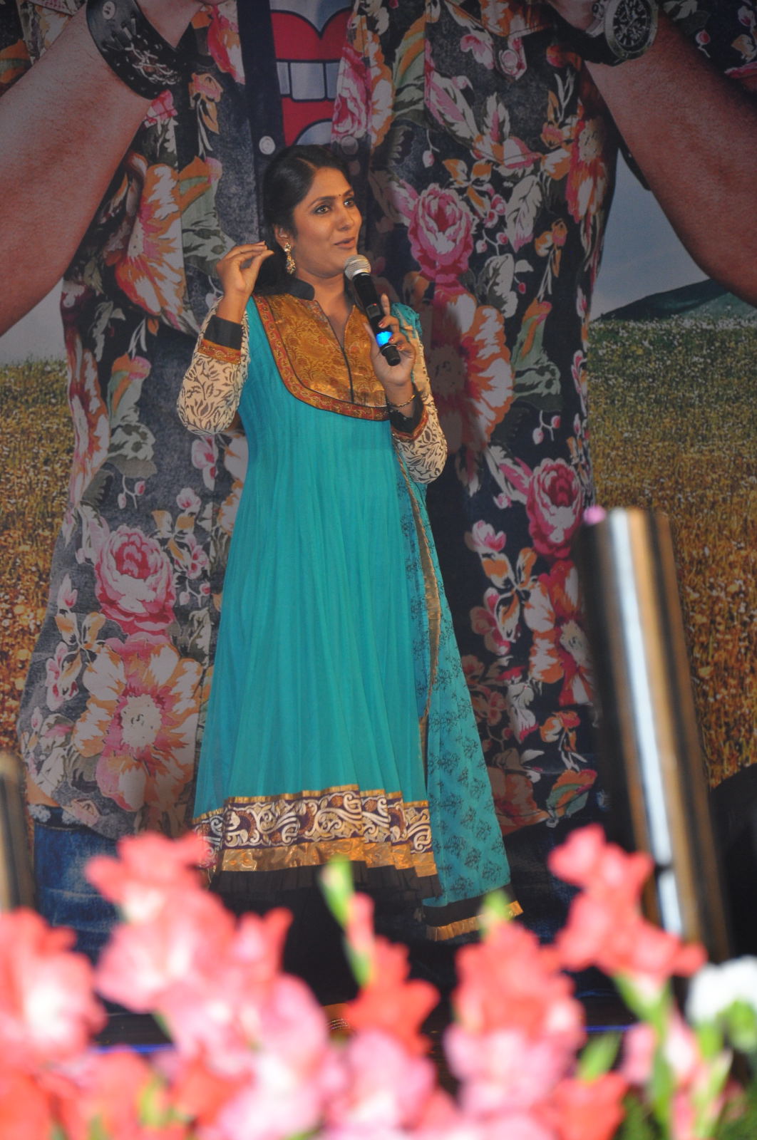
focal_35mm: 158
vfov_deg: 13.1
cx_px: 378
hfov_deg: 8.7
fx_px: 4983
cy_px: 570
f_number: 5.6
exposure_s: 1/160
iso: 640
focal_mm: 105
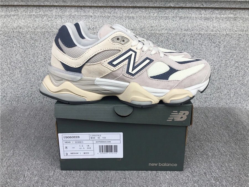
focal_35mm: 31
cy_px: 94
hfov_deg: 58.4
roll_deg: +0.0
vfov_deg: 45.4
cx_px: 124
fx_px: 223
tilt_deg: -18.9
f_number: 2.4
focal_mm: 3.3
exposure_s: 1/337
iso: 25
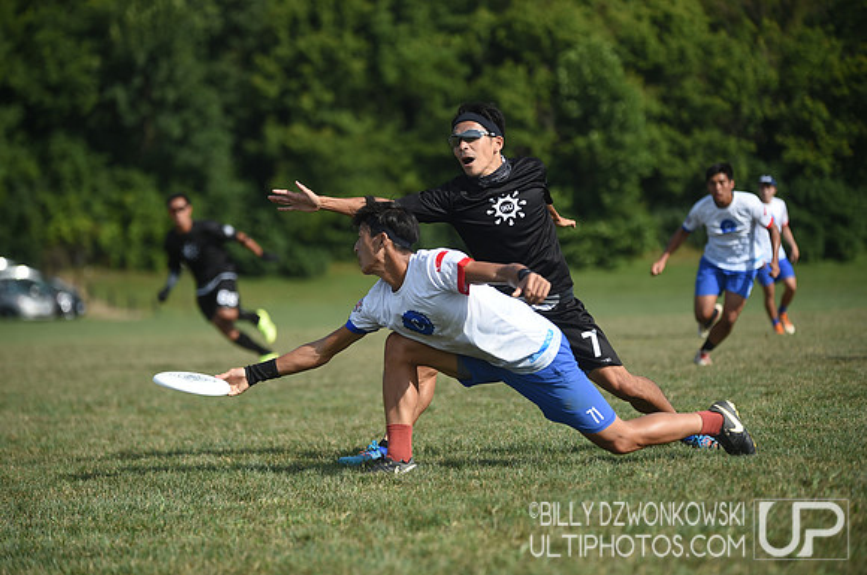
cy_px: 288
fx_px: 3607
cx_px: 434
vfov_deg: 9.1
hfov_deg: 13.7
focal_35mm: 150
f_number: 3.2
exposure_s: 1/1600
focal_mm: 150
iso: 100
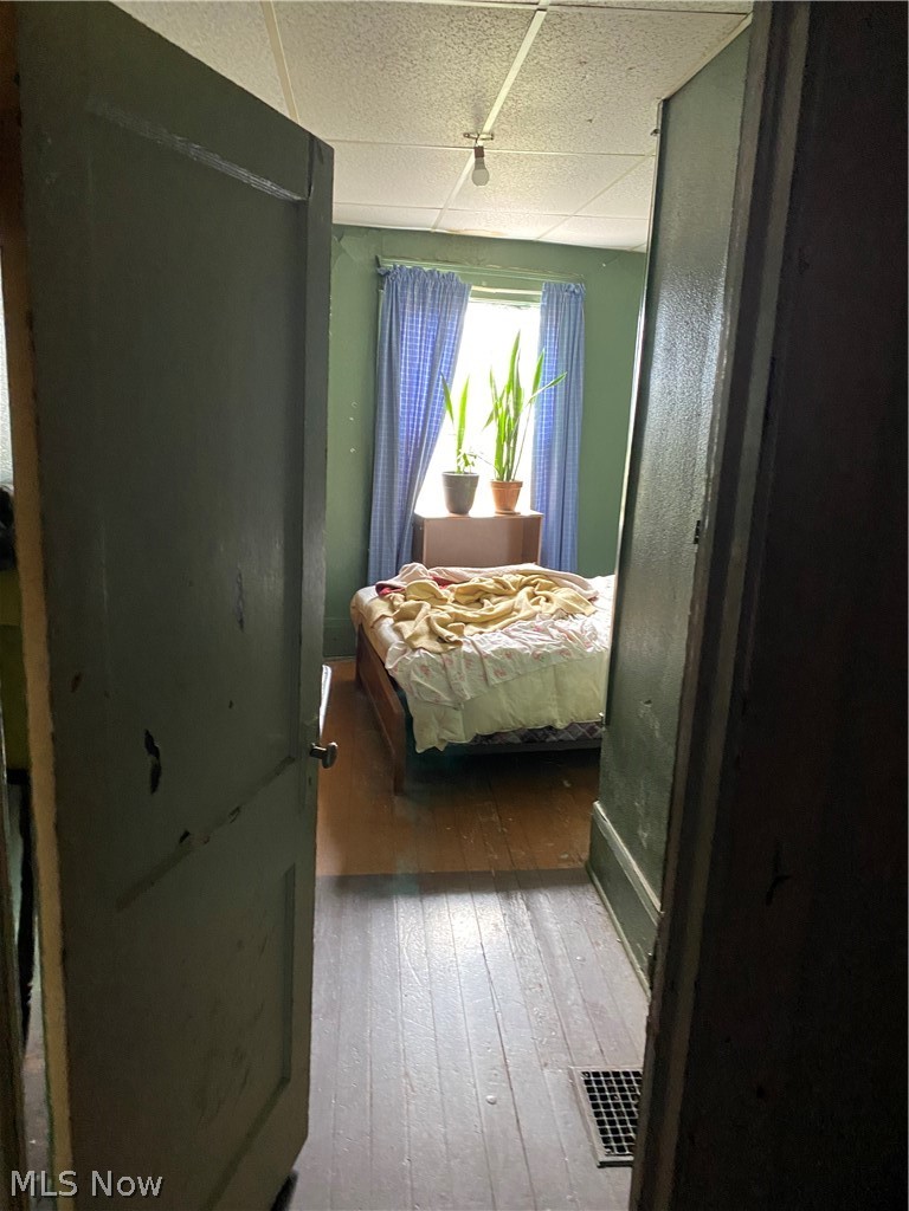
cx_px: 454
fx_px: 910
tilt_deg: -9.3
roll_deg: -4.1
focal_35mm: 26
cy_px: 606
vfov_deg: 67.3
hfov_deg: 53.1
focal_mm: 4.25
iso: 500
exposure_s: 1/40
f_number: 1.8
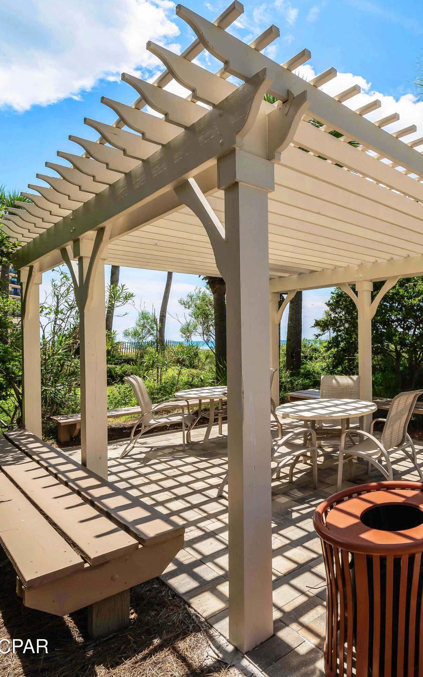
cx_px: 444
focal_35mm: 20
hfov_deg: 47.0
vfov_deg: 85.1
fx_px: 369
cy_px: 337
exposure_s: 1/160
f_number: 10
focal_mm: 13
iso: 100
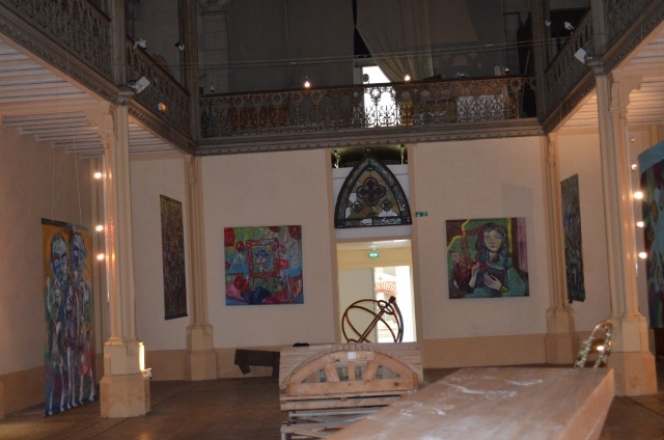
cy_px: 220
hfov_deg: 41.2
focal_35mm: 48
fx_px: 884
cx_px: 332
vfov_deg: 28.0
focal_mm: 32
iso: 1600
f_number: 4.8
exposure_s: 1/60
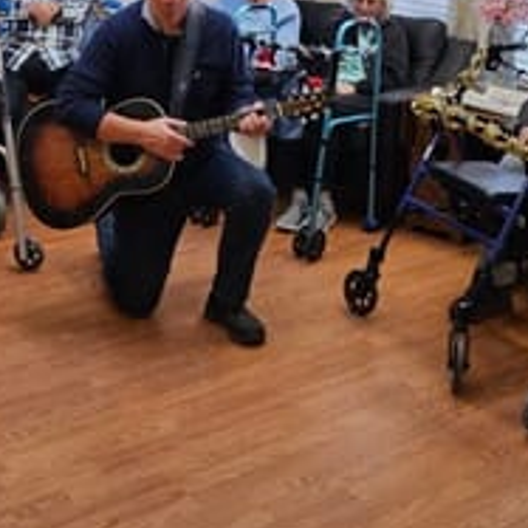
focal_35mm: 58
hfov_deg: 29.4
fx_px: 1001
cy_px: 32
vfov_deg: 28.2
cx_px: 344
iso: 160
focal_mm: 5.4
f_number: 1.8
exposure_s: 1/120
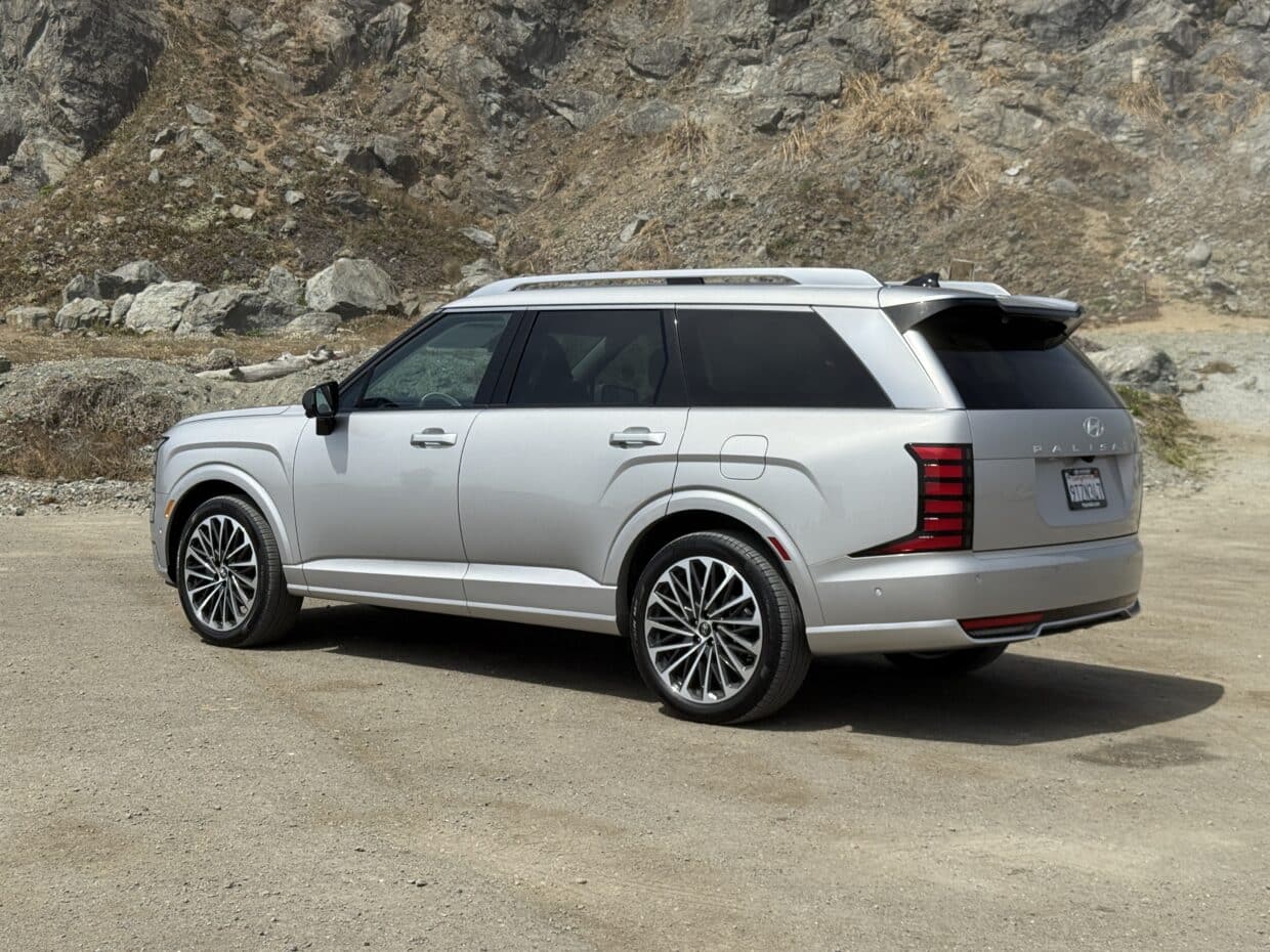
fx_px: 1761
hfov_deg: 39.7
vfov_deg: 30.3
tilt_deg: -4.1
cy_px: 476
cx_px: 635
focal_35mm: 48
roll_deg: +0.8
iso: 80
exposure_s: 1/8772
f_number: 1.78
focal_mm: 6.76
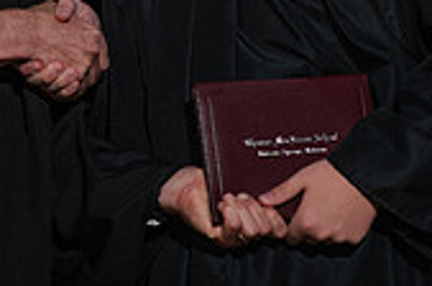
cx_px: 148
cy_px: -135
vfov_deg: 4.7
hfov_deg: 7.1
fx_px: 3497
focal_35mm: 292
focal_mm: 85
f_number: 2.5
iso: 1250
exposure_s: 1/320
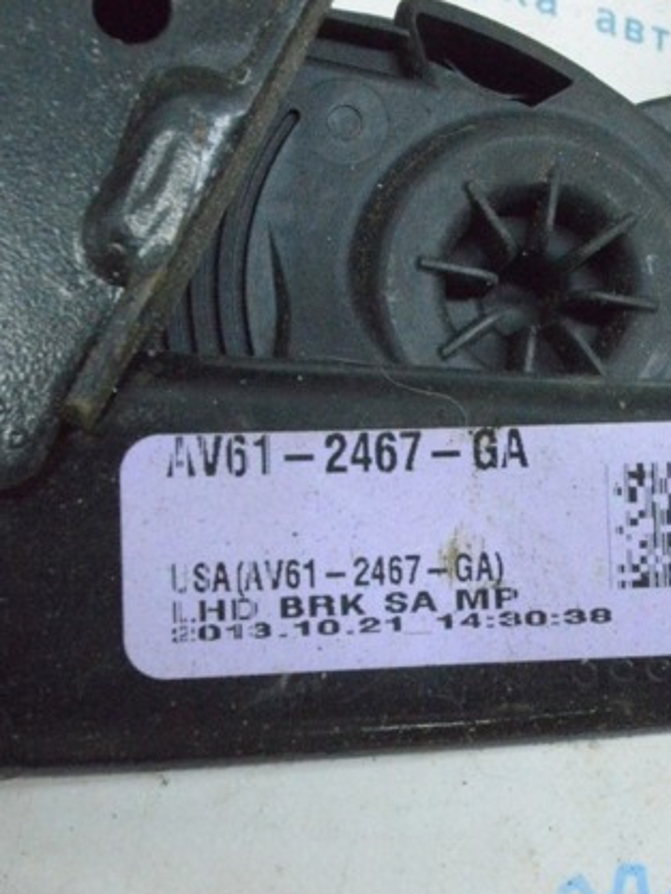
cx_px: 463
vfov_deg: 36.2
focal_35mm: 53
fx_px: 1369
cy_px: 453
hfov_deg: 27.3
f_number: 25
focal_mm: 24
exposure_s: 1/50
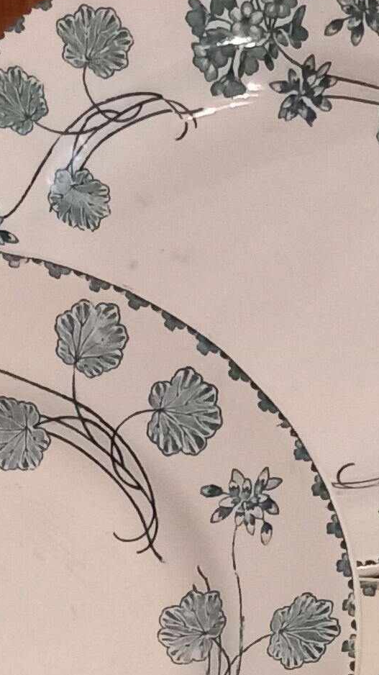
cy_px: 1331
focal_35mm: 128
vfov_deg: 14.2
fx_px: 2289
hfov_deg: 9.4
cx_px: 39
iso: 500
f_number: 1.8
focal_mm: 4
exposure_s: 1/25
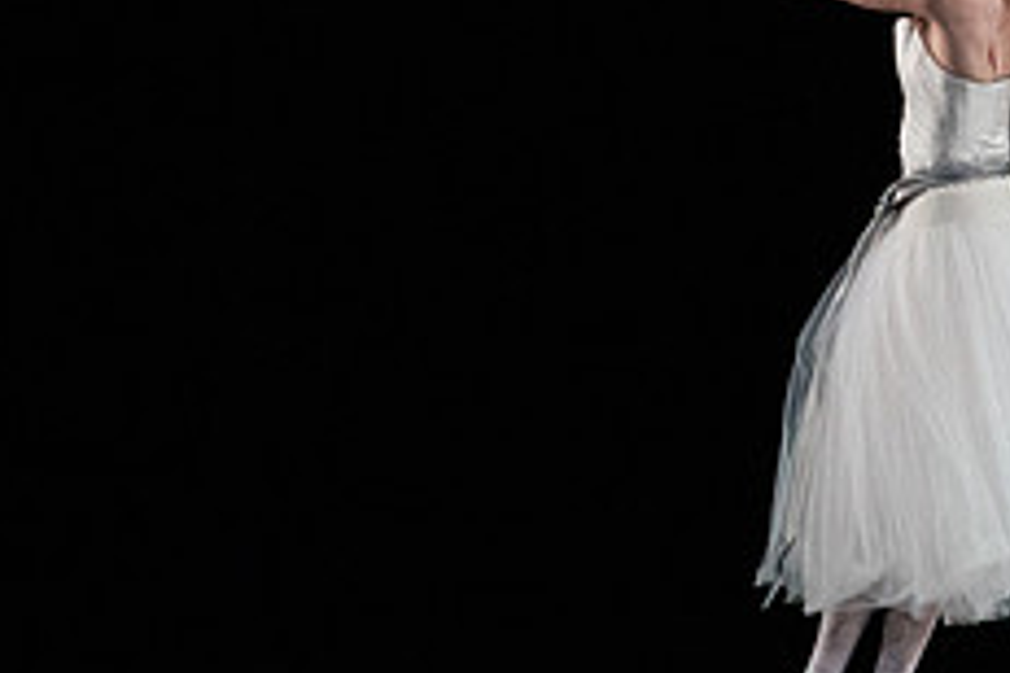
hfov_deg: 4.1
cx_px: 927
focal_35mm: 502
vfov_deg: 2.7
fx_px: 14083
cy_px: 98
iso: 16000
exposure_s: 1/400
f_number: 5.6
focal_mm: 200
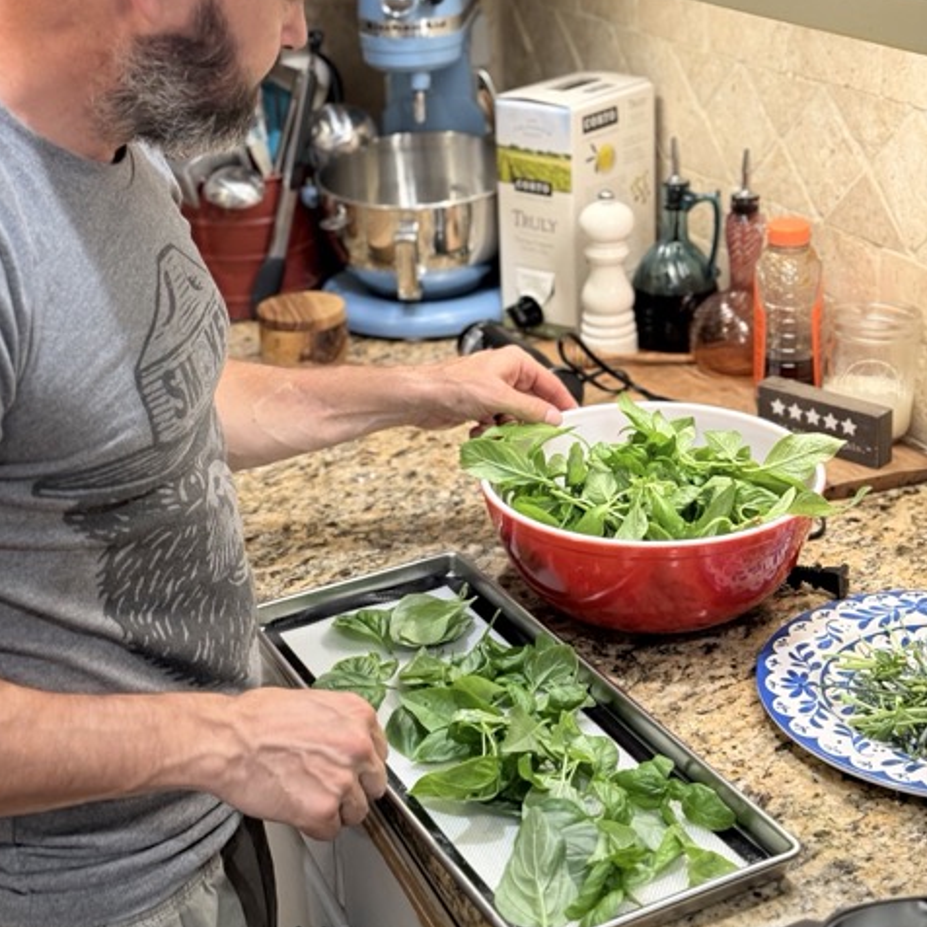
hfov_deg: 30.0
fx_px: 1727
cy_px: 317
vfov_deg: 29.9
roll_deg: +2.6
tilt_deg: -18.1
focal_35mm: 57
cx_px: 462
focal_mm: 6.76
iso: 160
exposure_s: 1/59
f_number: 1.78
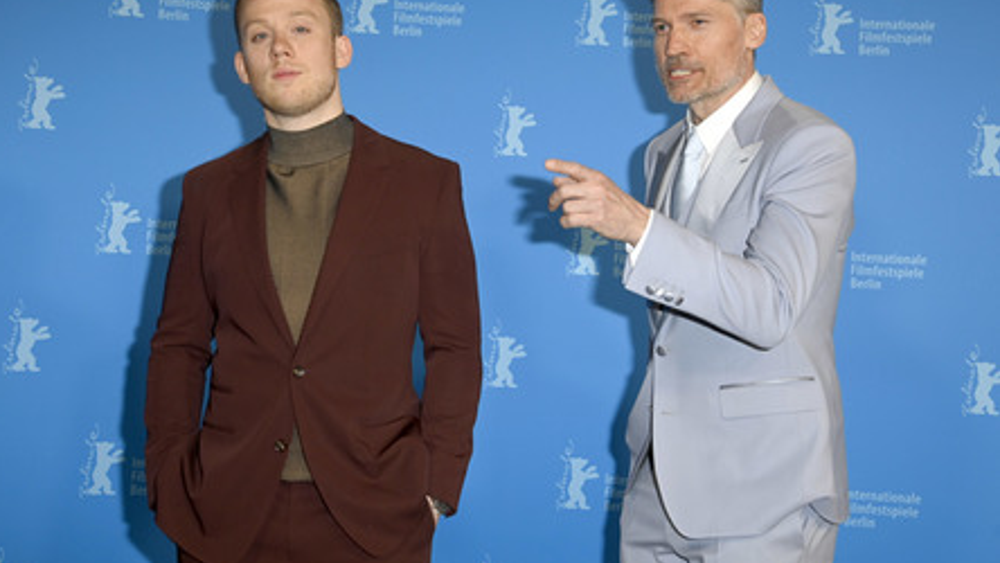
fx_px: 1353
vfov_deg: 23.5
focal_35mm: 51
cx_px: 494
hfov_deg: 40.6
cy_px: 250
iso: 800
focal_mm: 48
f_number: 5.6
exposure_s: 1/250
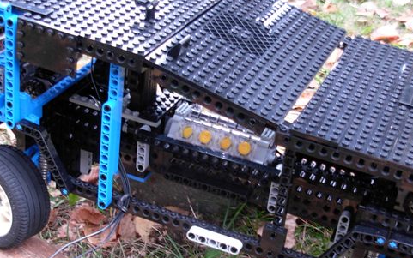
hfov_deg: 30.6
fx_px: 754
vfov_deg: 19.4
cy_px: 141
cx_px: 206
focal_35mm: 67
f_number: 2.9
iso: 79
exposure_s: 1/16.4
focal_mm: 6.3
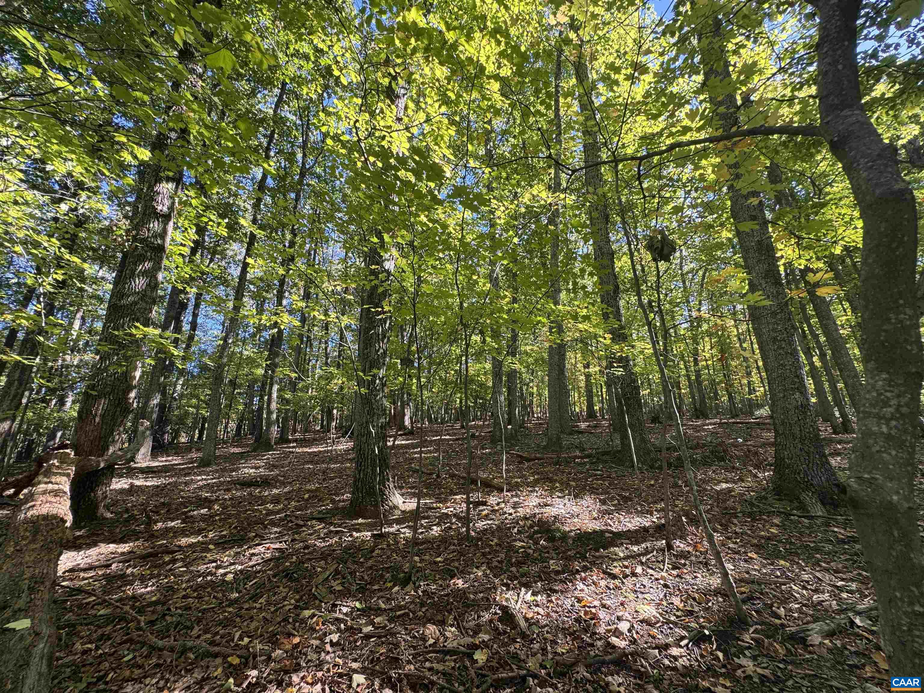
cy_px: 346
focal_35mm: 14
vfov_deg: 85.7
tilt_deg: +19.9
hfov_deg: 102.1
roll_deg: +1.2
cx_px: 462
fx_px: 374
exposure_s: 1/99
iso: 50
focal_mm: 2.22
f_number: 2.2
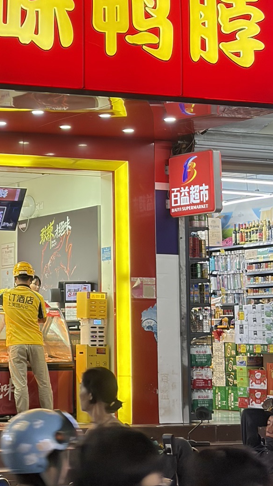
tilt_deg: +10.9
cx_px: 50
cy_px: 87
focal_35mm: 110
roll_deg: +0.4
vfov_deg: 19.2
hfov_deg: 11.0
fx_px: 1416
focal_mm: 5.96
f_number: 1.6
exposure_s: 1/50
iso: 40
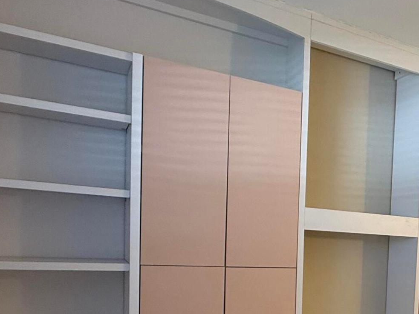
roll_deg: -2.9
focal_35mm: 41
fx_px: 496
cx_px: 433
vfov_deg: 33.5
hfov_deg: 39.5
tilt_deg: -2.7
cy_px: 277
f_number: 2.2
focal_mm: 2.22
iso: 250
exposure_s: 1/60
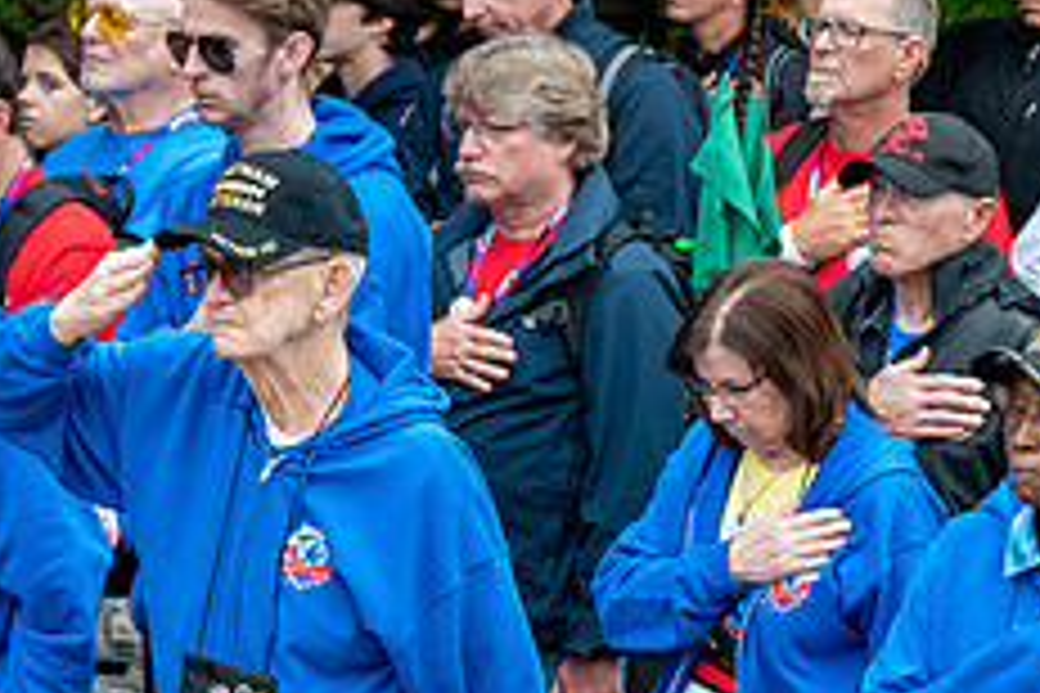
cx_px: 807
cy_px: 346
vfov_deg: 6.1
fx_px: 6471
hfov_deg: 9.2
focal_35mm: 224
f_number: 6.3
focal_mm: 84
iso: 640
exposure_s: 1/100
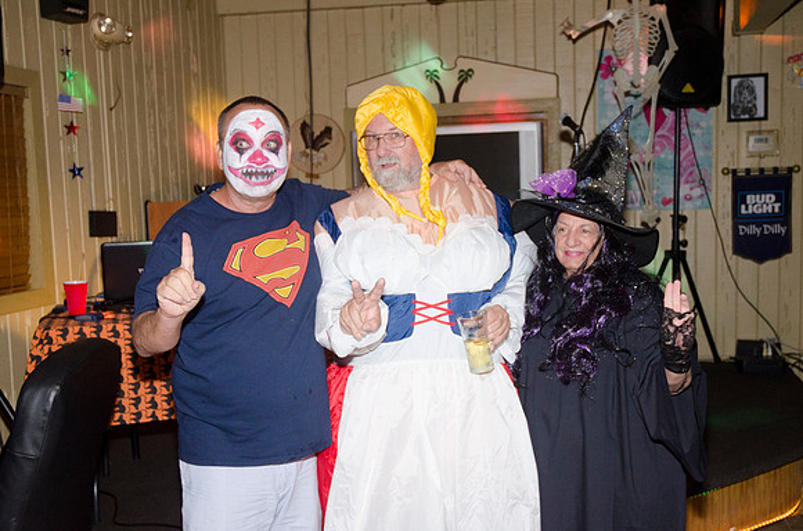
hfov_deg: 45.0
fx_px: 968
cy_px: 266
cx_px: 402
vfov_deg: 30.7
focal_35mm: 44
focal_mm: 29
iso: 800
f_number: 4
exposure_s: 1/60
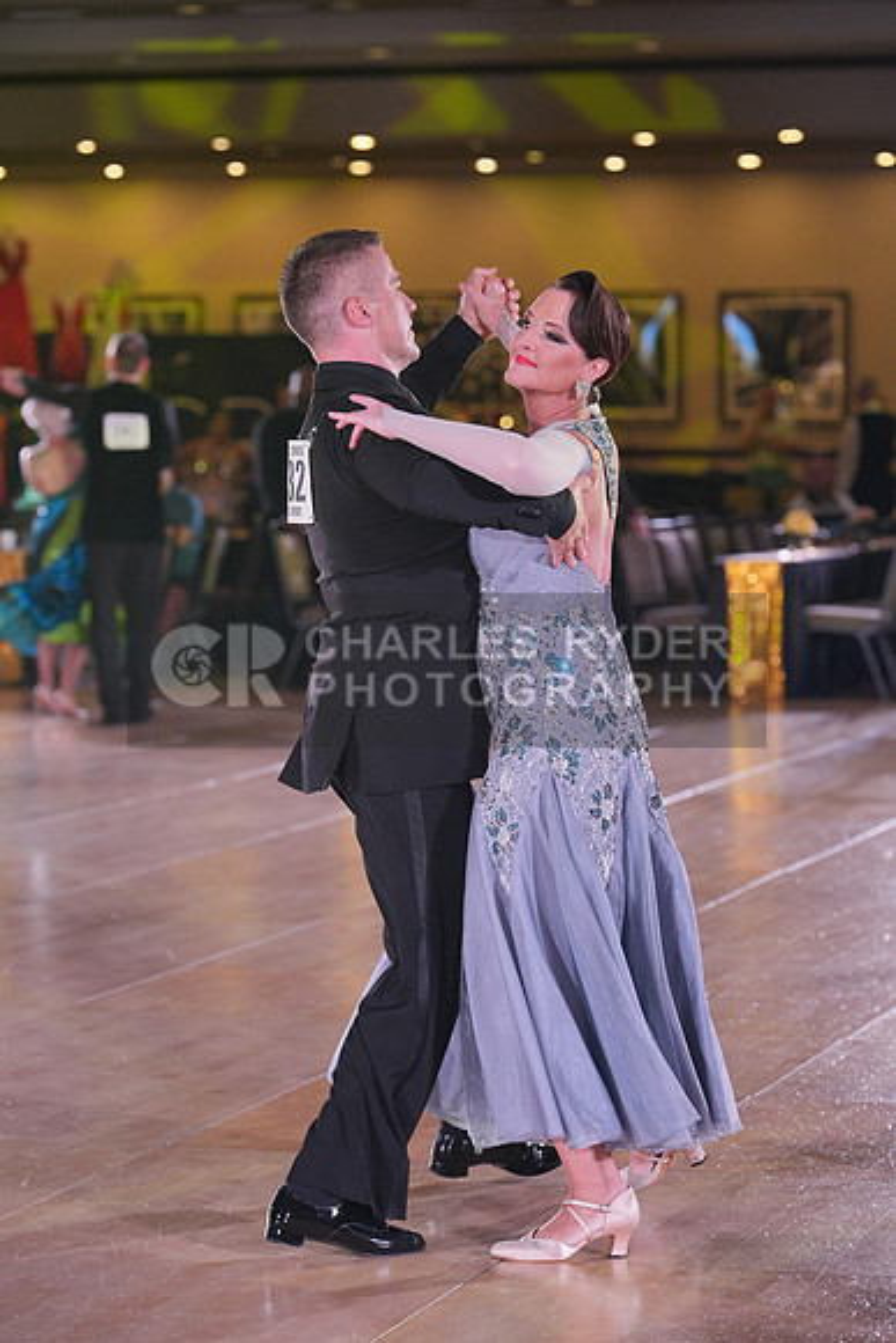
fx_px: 4589
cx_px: 448
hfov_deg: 11.2
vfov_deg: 16.6
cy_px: 672
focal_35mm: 123
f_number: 4
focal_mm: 123
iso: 2000
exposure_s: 1/400
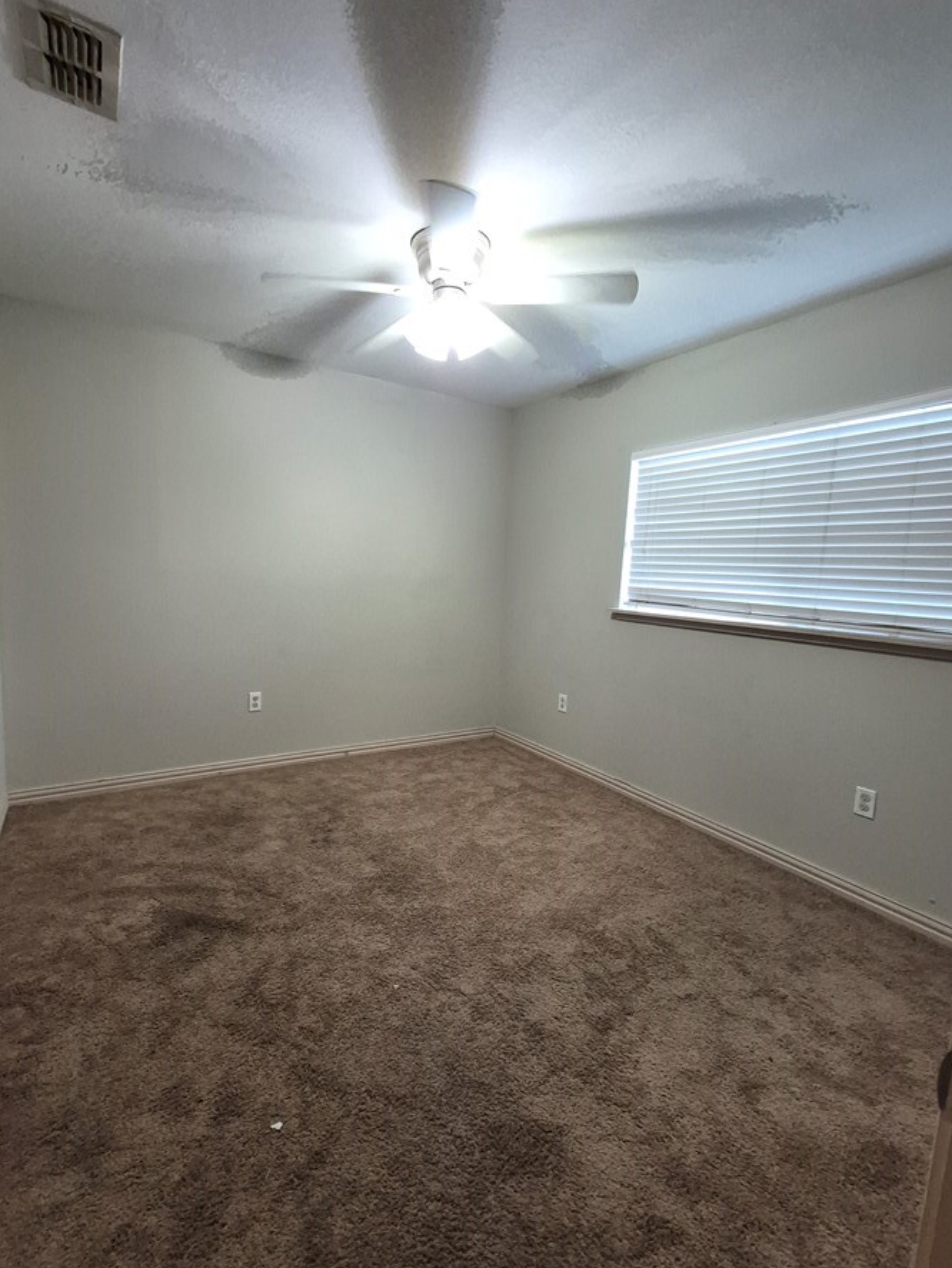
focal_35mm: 15
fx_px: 550
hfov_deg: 81.5
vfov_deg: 98.1
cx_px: 423
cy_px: 643
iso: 400
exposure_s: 1/60
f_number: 2.2
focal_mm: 1.74
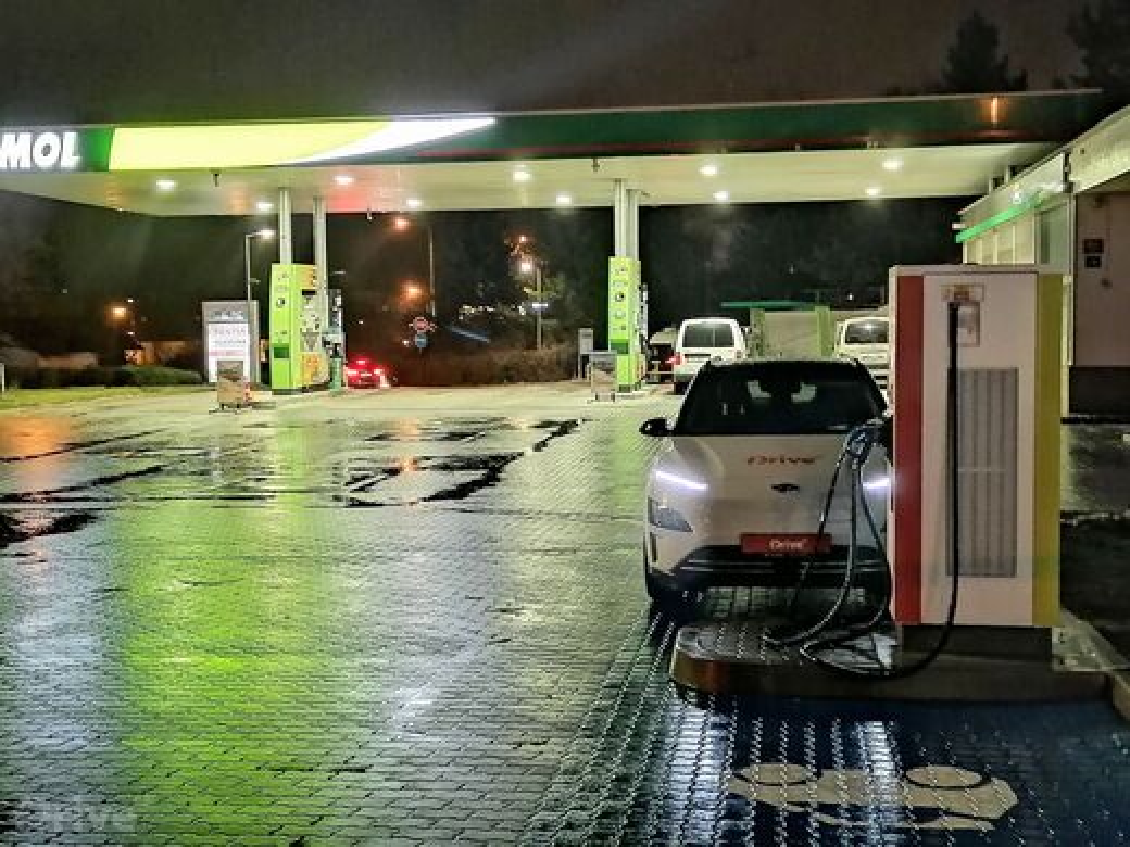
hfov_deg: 39.7
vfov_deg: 30.3
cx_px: 565
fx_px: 1567
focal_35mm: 48
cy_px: 424
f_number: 1.8
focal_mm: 5.3
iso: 640
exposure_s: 4
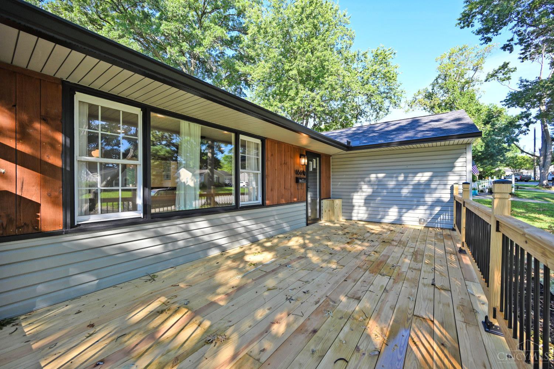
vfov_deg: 81.2
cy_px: 184
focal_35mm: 14
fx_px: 215
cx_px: 277
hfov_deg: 104.3
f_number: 5
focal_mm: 14
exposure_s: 1/250
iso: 200
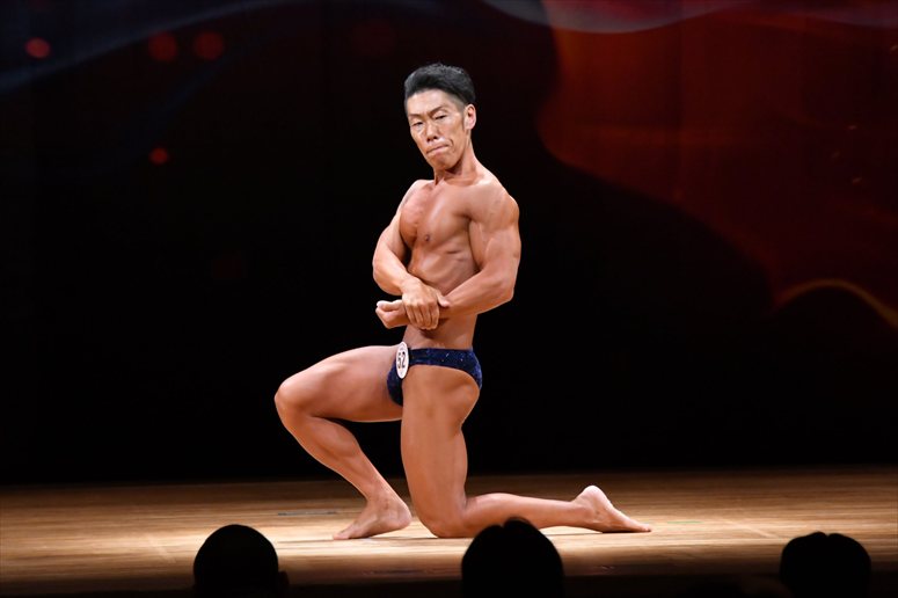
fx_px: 7106
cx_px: 449
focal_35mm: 285
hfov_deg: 7.2
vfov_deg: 4.8
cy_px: 299
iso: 4000
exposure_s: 1/400
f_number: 5.6
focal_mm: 190
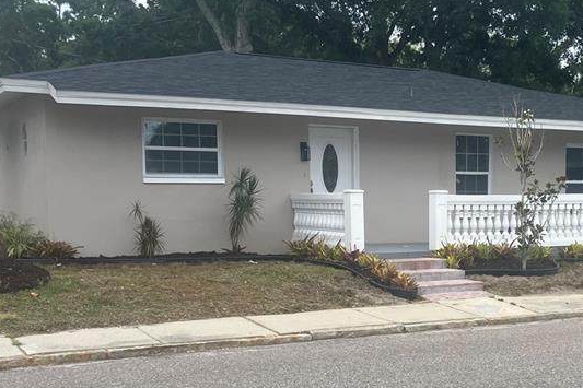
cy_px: 293
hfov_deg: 34.8
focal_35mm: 56
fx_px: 907
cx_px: 448
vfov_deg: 23.9
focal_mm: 3.99
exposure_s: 1/1429
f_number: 1.8
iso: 32
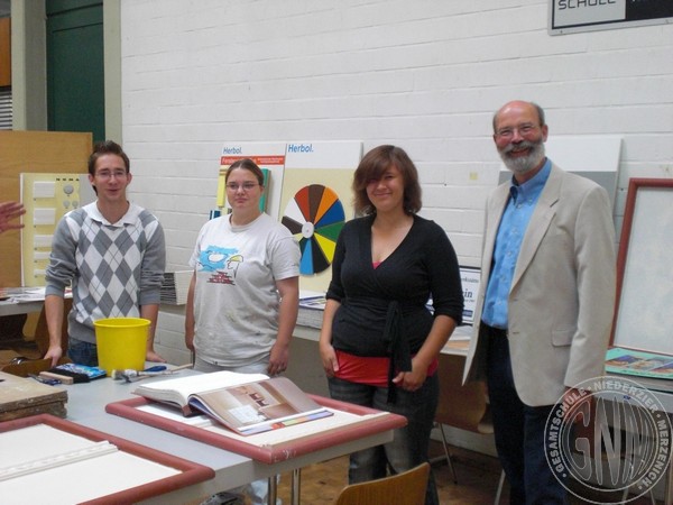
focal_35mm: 51
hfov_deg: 37.5
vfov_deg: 28.6
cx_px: 336
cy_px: 252
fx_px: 992
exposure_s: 1/80
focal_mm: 8.44
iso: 400
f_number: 3.6
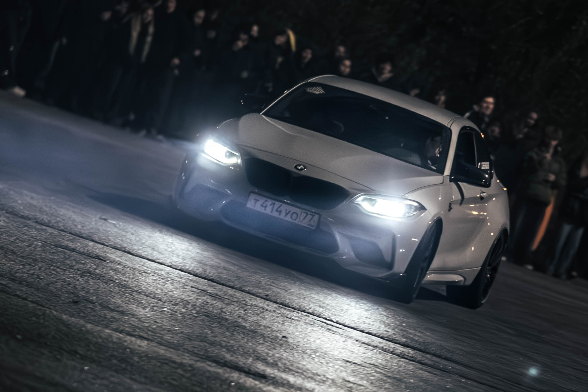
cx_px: 397
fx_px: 4278
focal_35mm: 262
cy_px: 257
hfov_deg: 7.9
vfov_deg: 5.2
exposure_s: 1/100
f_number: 2.8
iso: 10000
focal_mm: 143
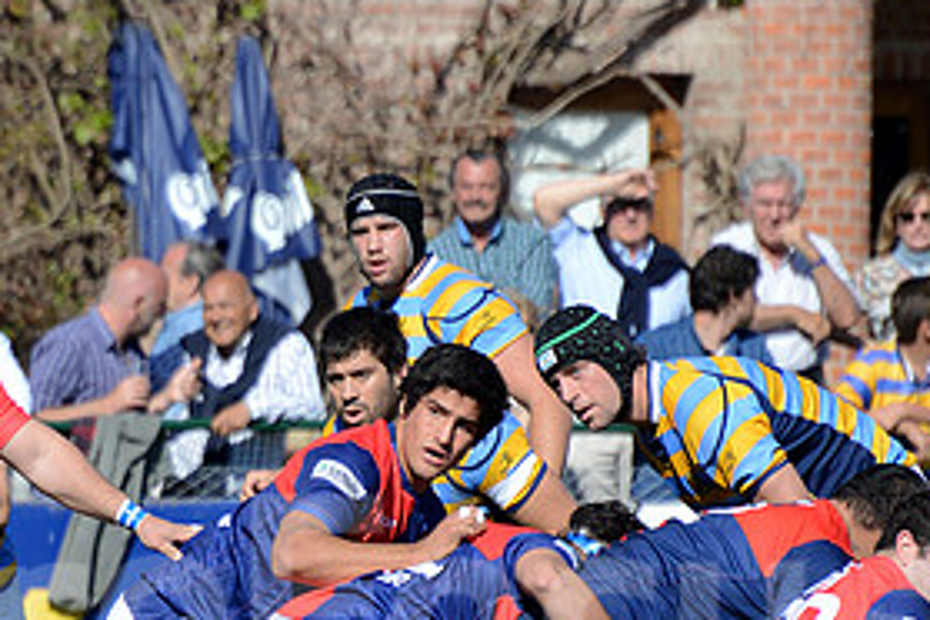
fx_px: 16093
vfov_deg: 2.2
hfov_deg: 3.3
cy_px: 595
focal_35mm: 623
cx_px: 107
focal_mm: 300
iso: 320
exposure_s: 1/1000
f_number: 5.6
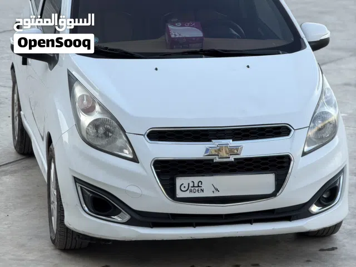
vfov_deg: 14.8
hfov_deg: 19.6
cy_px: 134
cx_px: 178
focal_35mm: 100
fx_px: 1028
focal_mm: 16.89
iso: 50
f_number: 2.8
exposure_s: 1/121
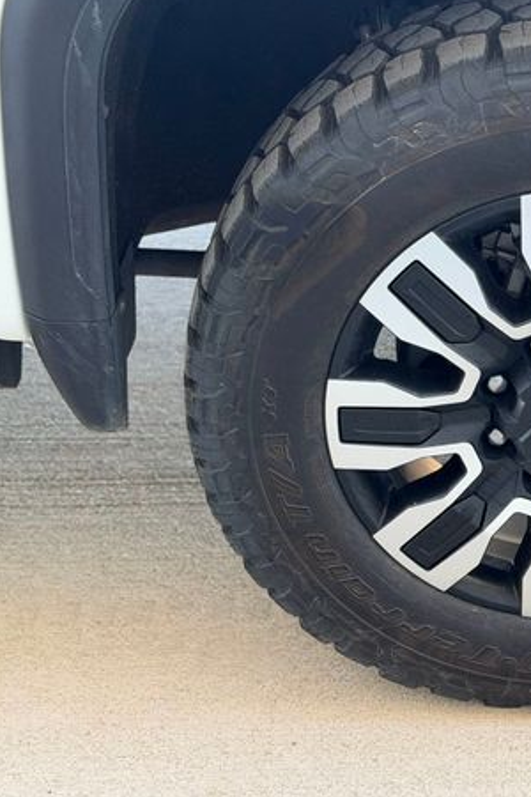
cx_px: 558
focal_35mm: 71
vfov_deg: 28.4
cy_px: 374
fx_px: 1571
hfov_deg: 18.6
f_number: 1.78
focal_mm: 6.76
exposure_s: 1/121
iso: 64
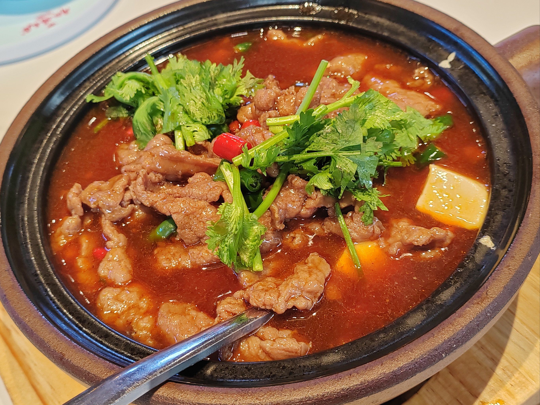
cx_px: 270
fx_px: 671
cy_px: 202
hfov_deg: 43.9
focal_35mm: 43
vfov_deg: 33.6
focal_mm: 5.52
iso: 400
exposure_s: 1/100
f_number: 1.9
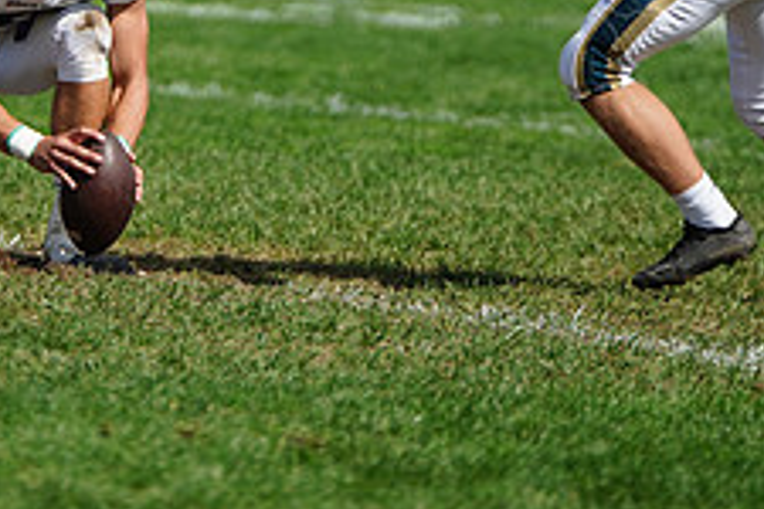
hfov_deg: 3.2
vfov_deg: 2.2
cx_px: 126
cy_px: -46
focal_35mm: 636
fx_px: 13496
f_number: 2.8
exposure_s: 1/6400
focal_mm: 247
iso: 400
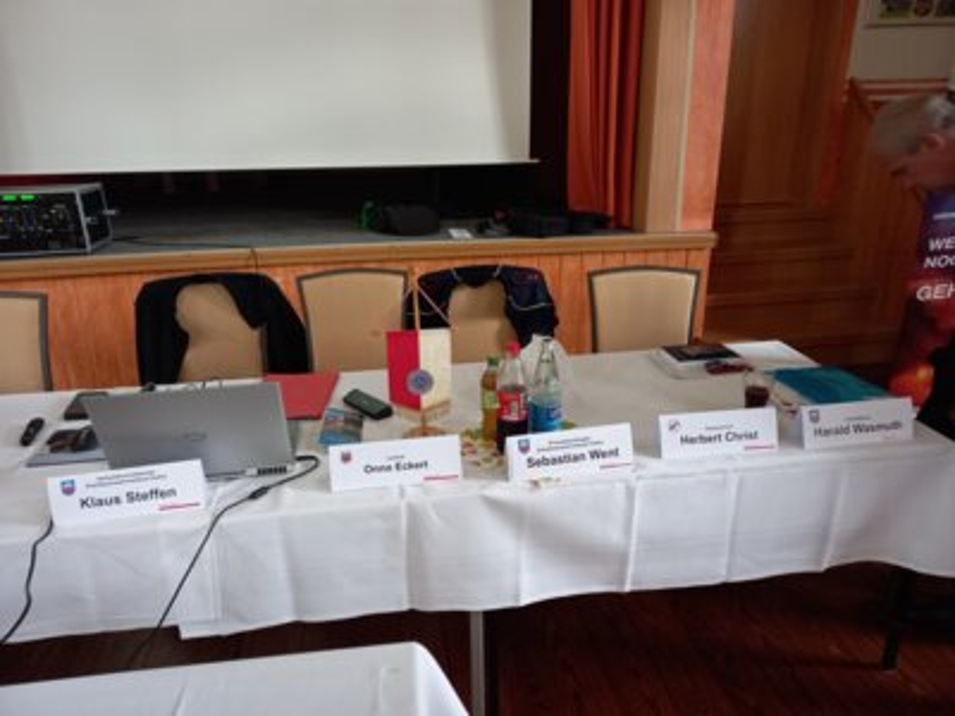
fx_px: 690
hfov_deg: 69.4
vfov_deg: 54.9
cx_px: 478
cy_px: 358
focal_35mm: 25
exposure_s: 1/25
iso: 250
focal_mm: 4.6
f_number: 2
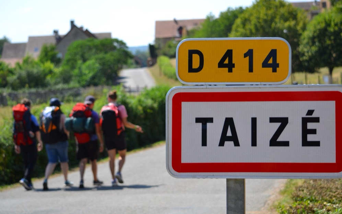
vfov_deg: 15.5
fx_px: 788
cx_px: 172
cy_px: 113
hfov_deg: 24.5
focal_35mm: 85
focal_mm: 55
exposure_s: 1/2000
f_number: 4.5
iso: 400
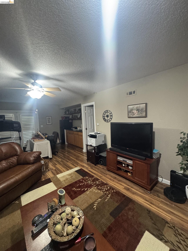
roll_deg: +2.0
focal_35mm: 14
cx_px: 94
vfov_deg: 102.1
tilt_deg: -4.3
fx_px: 101
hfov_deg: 85.7
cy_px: 126
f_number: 2.2
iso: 640
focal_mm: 2.22
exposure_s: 1/60
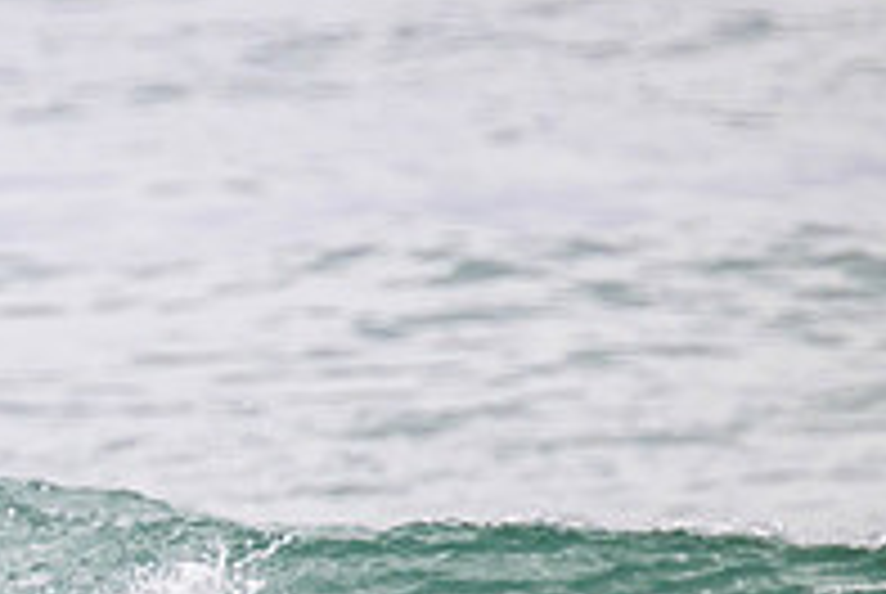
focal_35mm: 2350
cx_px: -288
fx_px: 57922
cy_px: 623
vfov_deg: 0.6
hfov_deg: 0.9
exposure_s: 1/2000
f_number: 11
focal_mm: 800
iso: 1000
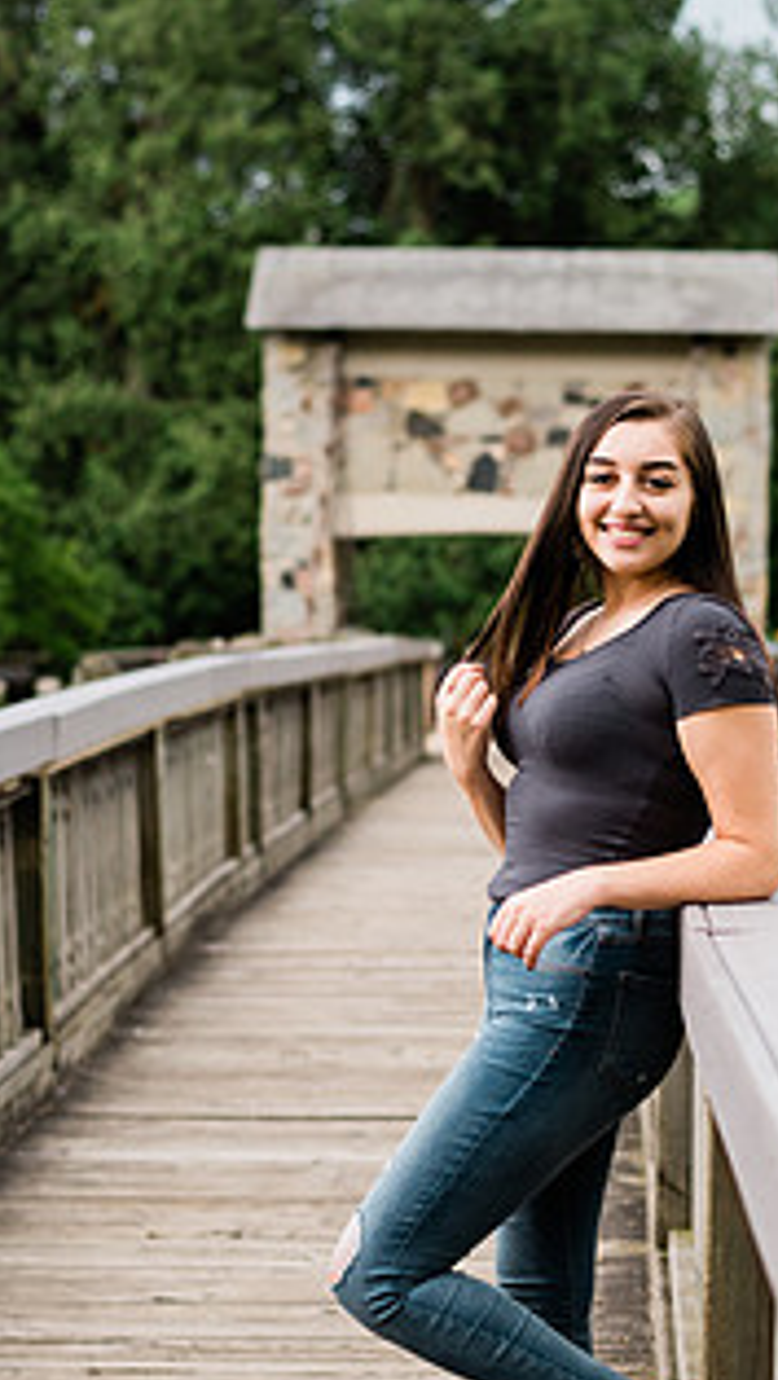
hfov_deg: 13.9
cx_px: 585
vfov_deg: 24.4
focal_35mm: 87
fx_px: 3186
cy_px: 879
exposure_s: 1/200
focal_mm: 58
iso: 400
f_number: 2.8
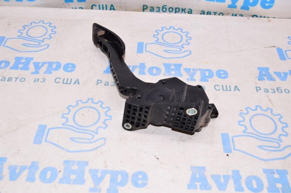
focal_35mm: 39
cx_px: 146
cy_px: 96
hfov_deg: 49.6
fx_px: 315
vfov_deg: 34.2
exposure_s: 1/125
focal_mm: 26
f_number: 8
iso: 1600
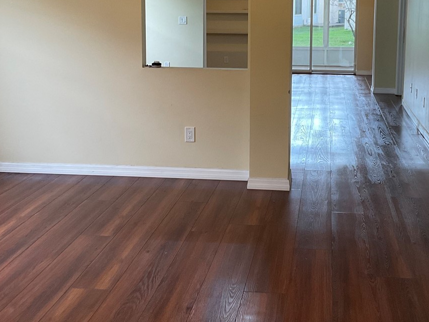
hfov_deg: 35.5
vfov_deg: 26.7
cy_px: 86
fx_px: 669
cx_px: 250
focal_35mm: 54
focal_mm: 3
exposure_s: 1/60
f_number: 1.8
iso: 100
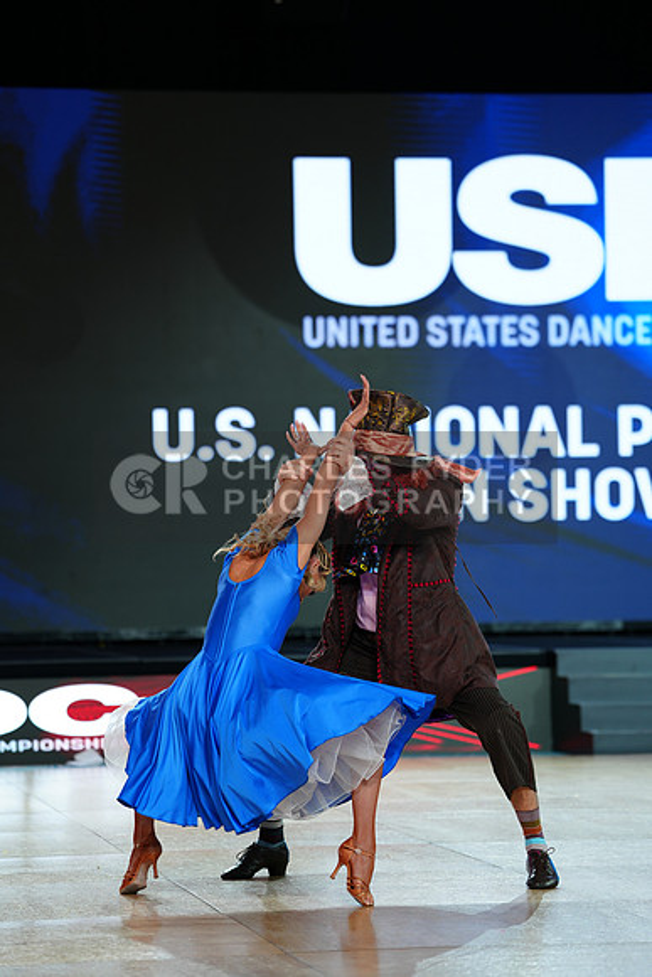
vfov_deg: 17.2
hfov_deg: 11.5
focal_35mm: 119
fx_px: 3231
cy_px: 488
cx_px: 326
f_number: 2.8
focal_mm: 119
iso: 400
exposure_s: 1/400
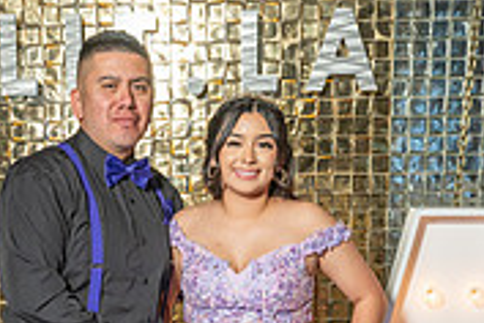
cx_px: 153
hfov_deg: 22.0
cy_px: 469
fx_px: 1237
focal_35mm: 92
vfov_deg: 14.0
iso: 640
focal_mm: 28
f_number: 5.6
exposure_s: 1/125
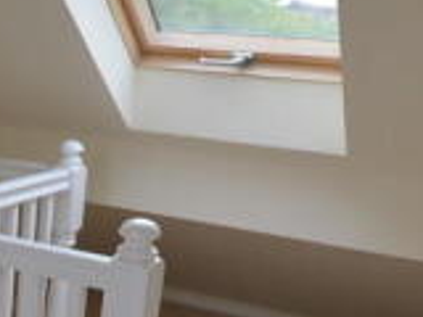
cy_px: 407
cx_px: -48
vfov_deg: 22.3
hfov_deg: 29.4
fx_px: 721
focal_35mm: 59
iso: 160
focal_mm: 10
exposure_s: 1/125
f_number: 5.6
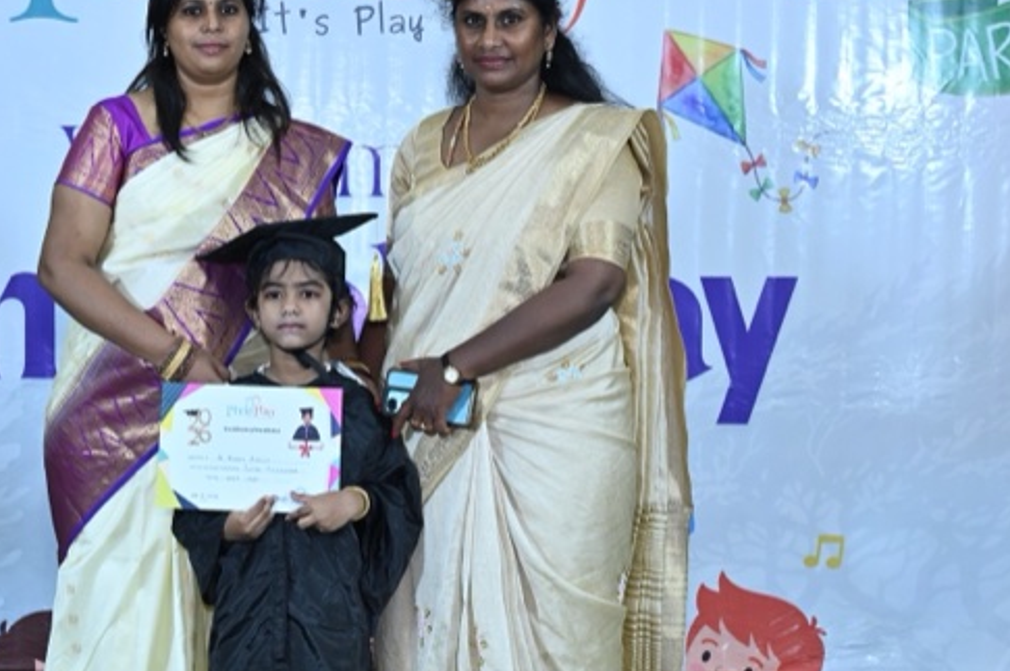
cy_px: 366
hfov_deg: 28.2
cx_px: 295
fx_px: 1991
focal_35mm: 71
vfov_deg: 19.1
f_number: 6.3
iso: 1000
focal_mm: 34.5
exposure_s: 1/160
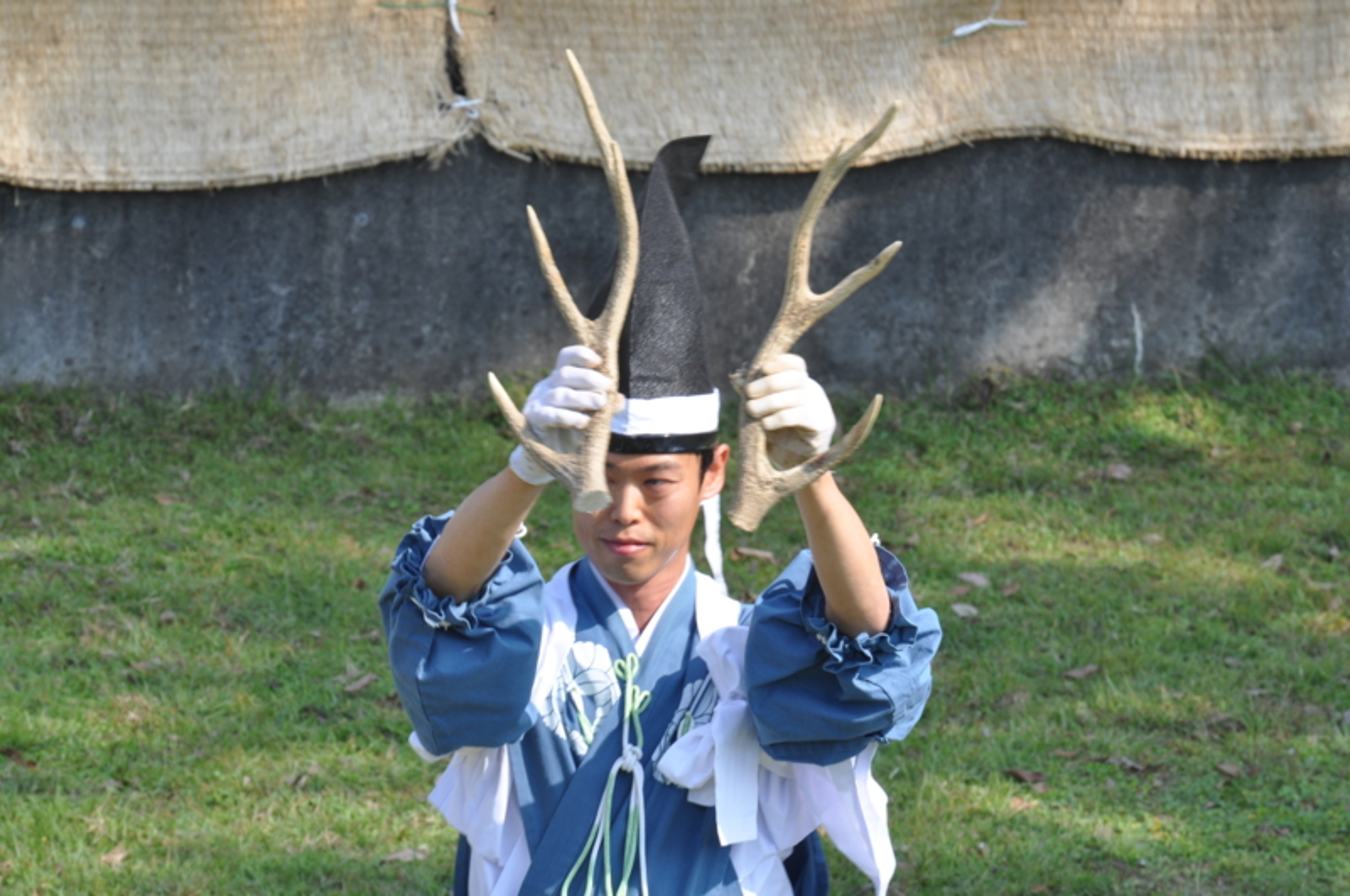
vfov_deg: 4.0
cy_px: 448
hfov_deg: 6.0
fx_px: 12919
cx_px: 675
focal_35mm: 345
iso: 250
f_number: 13
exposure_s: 1/125
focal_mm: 230
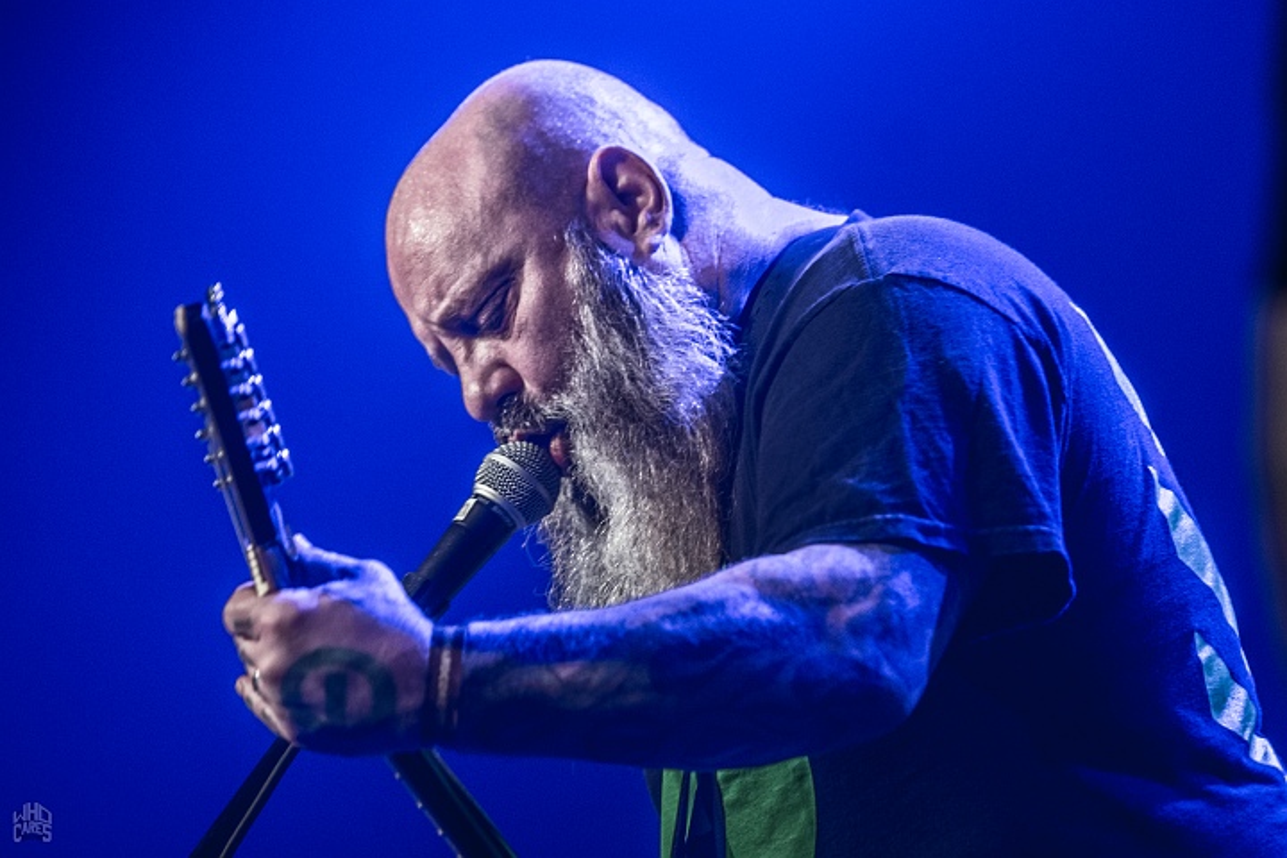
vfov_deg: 5.9
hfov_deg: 8.9
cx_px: 644
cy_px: 429
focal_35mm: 232
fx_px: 8311
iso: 1250
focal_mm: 155
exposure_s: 1/100
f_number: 2.8
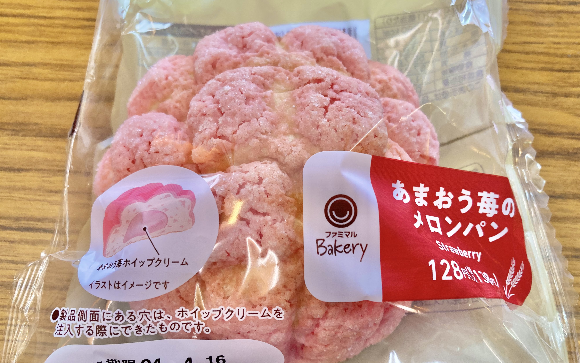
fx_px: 474
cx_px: 292
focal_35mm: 30
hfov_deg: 62.9
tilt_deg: -66.9
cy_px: 180
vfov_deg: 41.8
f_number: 1.8
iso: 80
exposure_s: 1/100
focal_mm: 3.99
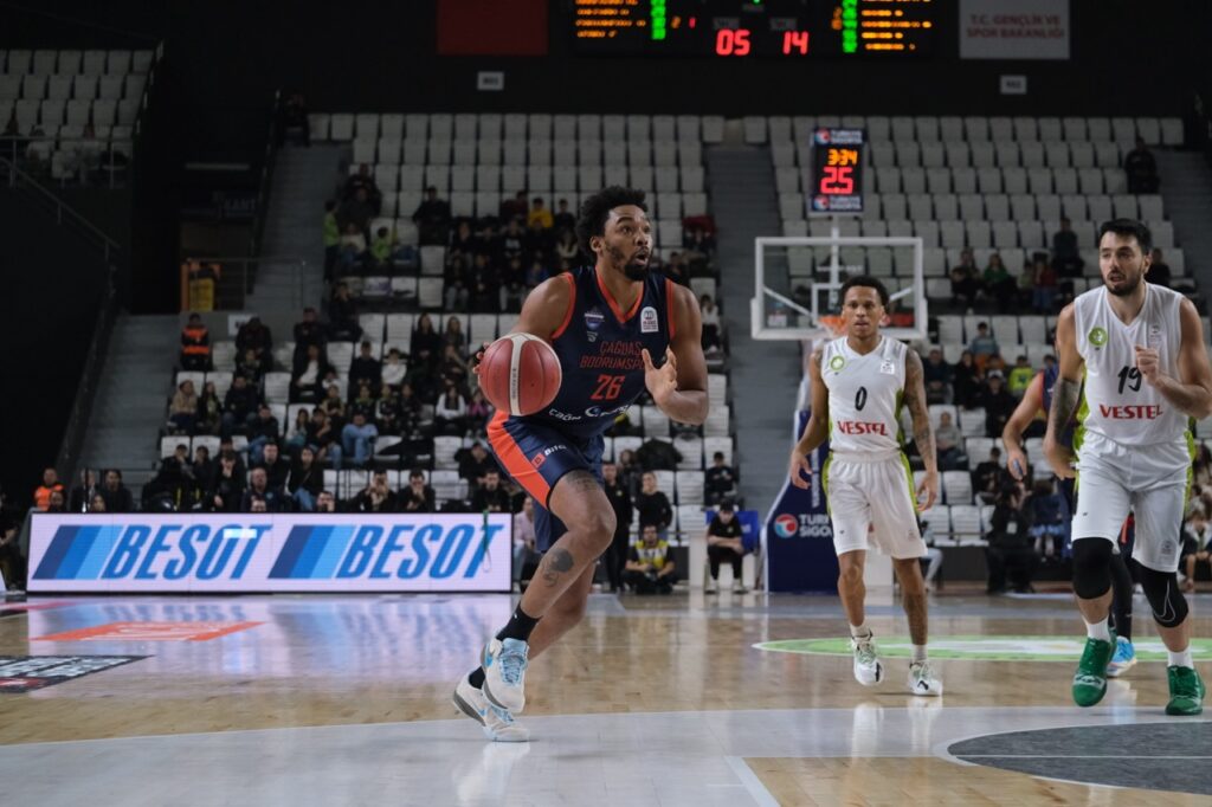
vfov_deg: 18.2
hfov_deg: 27.0
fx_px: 2524
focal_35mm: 75
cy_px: 404
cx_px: 606
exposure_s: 1/1000
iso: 1600
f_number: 2.8
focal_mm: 50
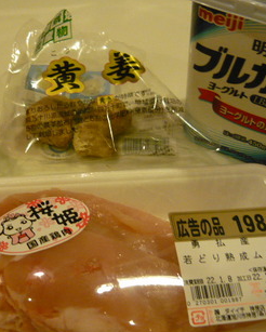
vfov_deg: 42.0
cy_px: 169
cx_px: 103
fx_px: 433
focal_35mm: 44
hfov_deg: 34.0
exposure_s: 1/15
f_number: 2.8
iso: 400
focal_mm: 5.5
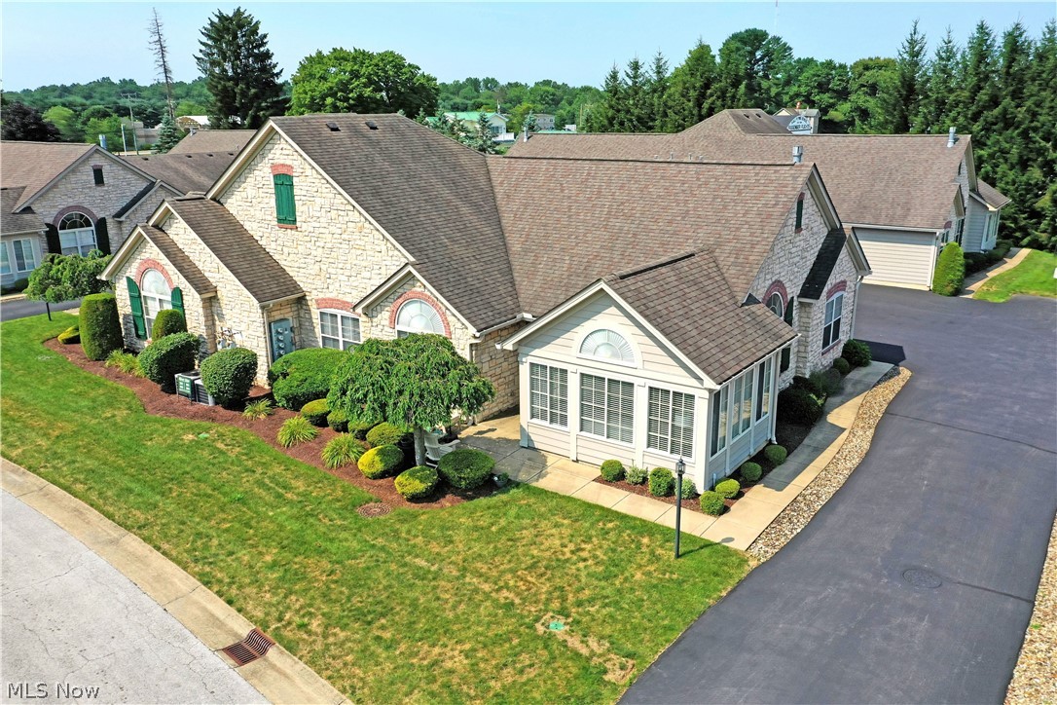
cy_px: 352
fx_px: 822
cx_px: 528
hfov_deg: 65.5
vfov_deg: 46.4
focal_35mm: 28
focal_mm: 10.26
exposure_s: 1/640
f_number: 6.3
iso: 100
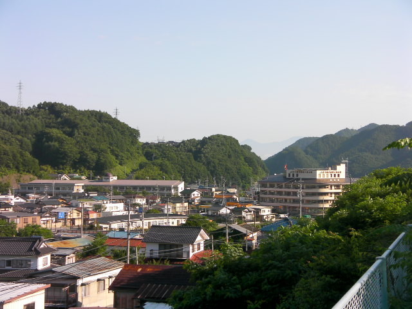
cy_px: 154
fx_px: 833
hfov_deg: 27.8
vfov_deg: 21.0
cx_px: 206
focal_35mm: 70
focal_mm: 12.5
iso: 50
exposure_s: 1/350
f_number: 3.7
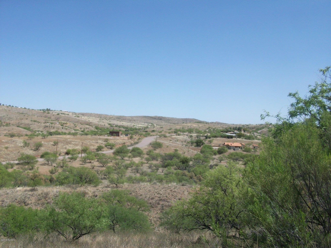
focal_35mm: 34
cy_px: 124
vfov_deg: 41.8
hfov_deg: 54.0
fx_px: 325
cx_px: 166
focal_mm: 5.7
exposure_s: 1/350
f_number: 5.5
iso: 64
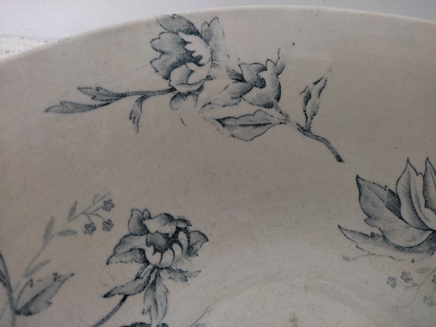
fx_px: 327
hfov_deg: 67.3
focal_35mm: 26
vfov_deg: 53.1
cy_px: 164
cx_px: 218
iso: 939
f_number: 1.79
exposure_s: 1/33
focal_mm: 4.74
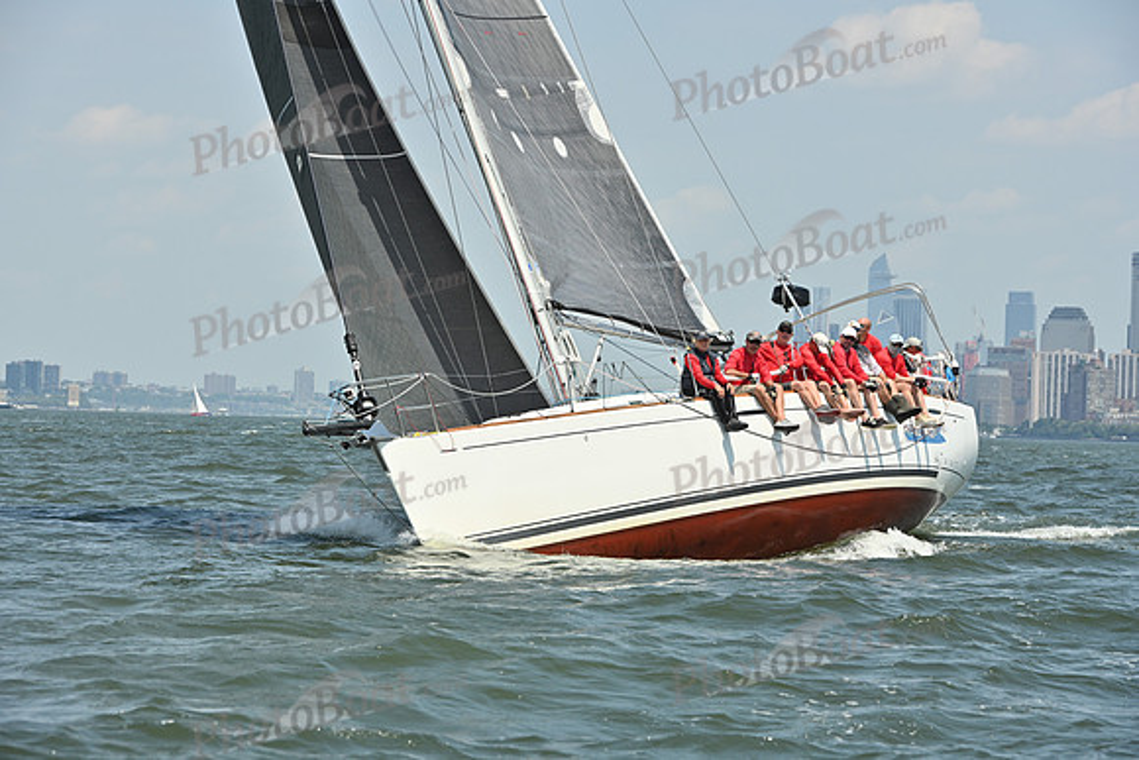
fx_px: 4588
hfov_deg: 14.2
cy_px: 380
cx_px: 570
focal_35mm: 145
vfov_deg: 9.5
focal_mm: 145
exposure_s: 1/1250
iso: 320
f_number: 9
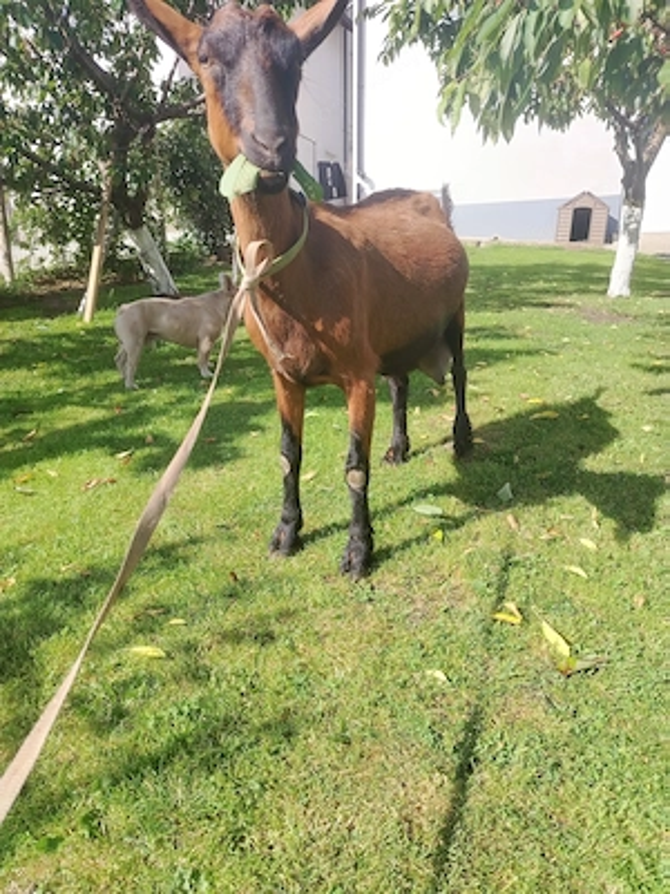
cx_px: 335
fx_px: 619
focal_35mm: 24
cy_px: 447
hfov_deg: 56.8
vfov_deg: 71.6
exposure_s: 1/900
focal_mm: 5.25
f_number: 1.75
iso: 164
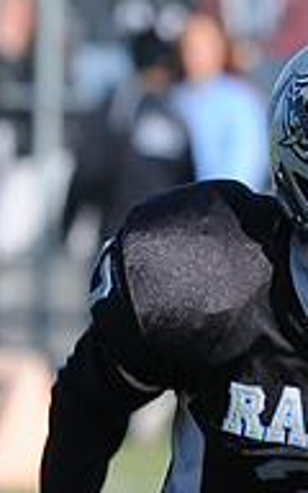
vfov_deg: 1.5
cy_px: 662
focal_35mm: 1384
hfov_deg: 0.9
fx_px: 18588
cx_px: 476
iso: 200
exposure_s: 1/500
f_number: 7.1
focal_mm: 300
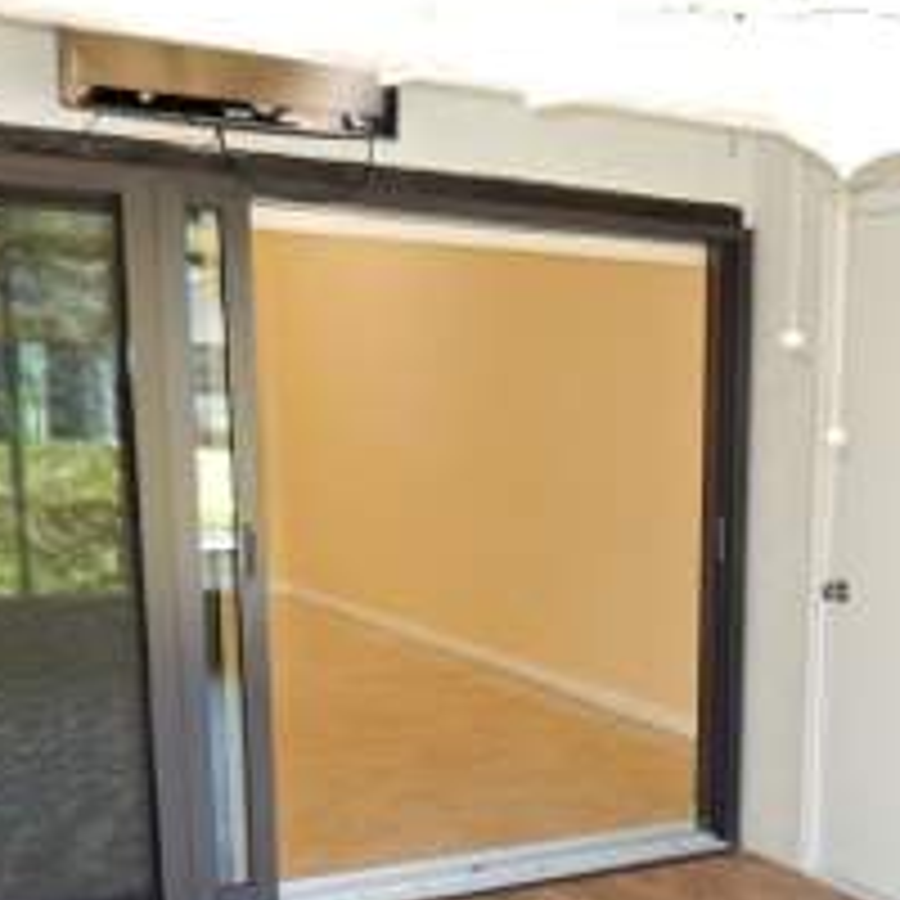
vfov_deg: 31.2
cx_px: 832
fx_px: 1559
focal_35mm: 53
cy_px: 752
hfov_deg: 30.6
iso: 280
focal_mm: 4.5
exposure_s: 1/30
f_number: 3.4
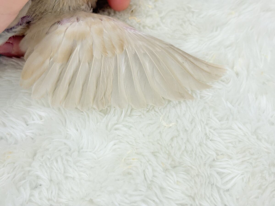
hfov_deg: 36.8
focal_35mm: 52
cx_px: 138
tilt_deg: -52.4
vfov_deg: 28.0
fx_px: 413
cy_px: 103
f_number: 1.6
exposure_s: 1/100
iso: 50
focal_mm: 5.96
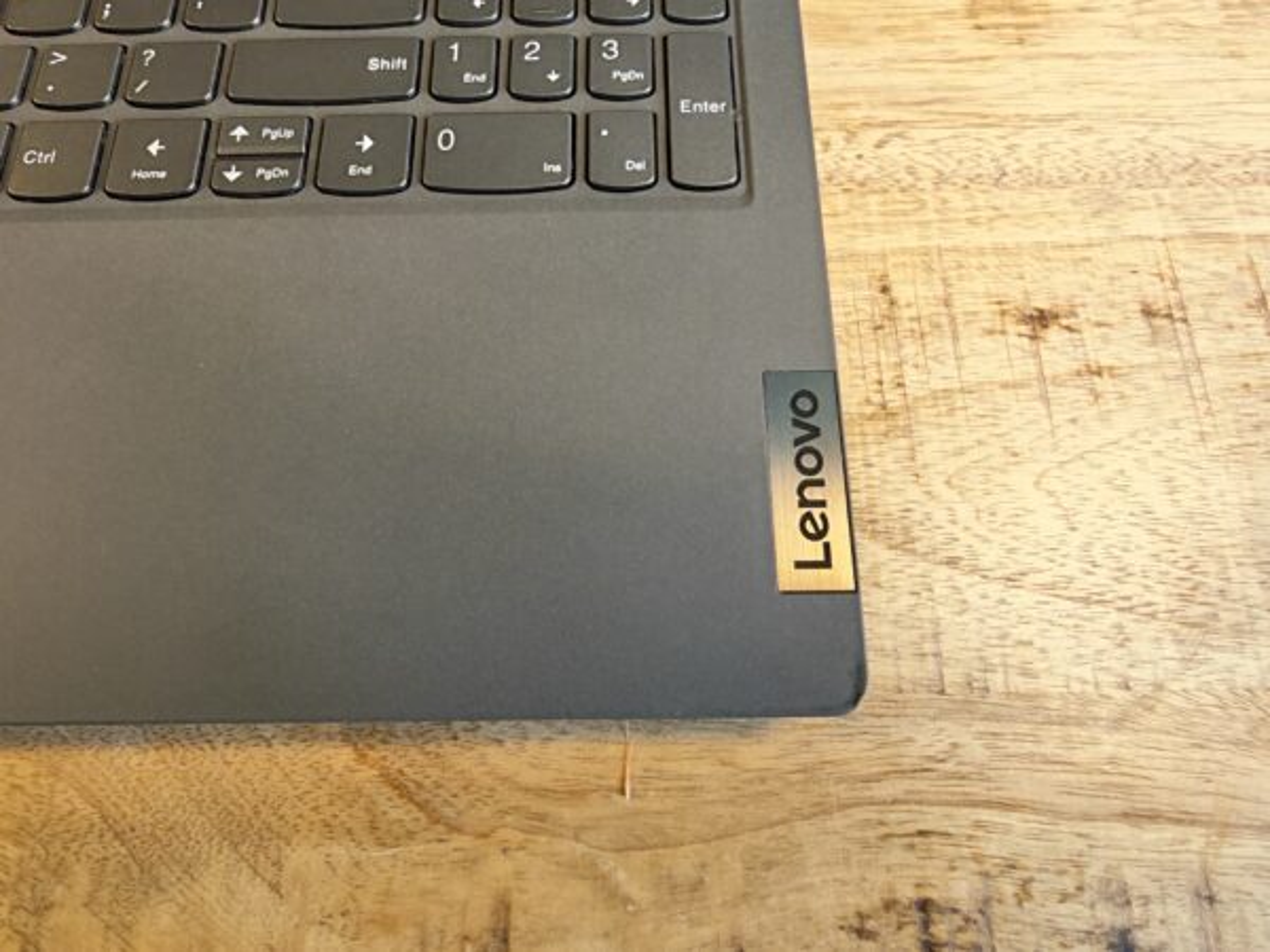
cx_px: 635
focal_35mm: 23
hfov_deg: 73.9
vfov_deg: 58.9
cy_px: 476
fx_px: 844
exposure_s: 1/50
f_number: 2
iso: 125
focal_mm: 1.82
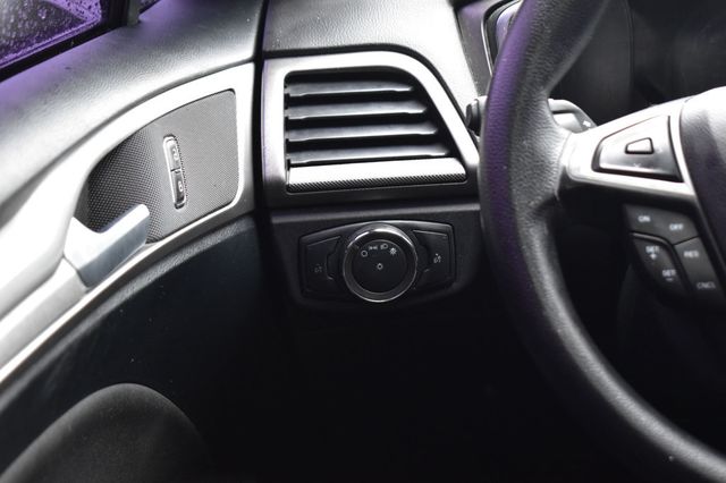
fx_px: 1512
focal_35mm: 75
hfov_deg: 27.0
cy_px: 242
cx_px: 363
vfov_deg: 18.2
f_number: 5.6
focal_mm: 50
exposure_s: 1/15
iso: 1600
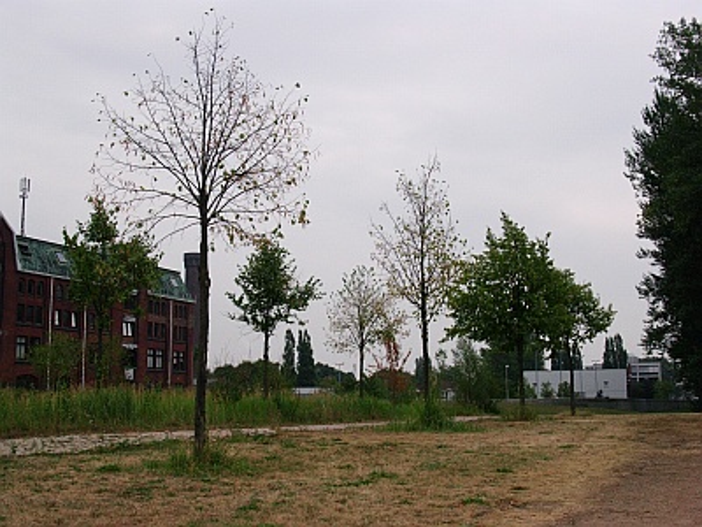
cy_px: 264
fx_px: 913
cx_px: 351
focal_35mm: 45
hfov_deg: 42.1
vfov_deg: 32.2
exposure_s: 1/136
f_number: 5.8
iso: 70
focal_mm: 6.7
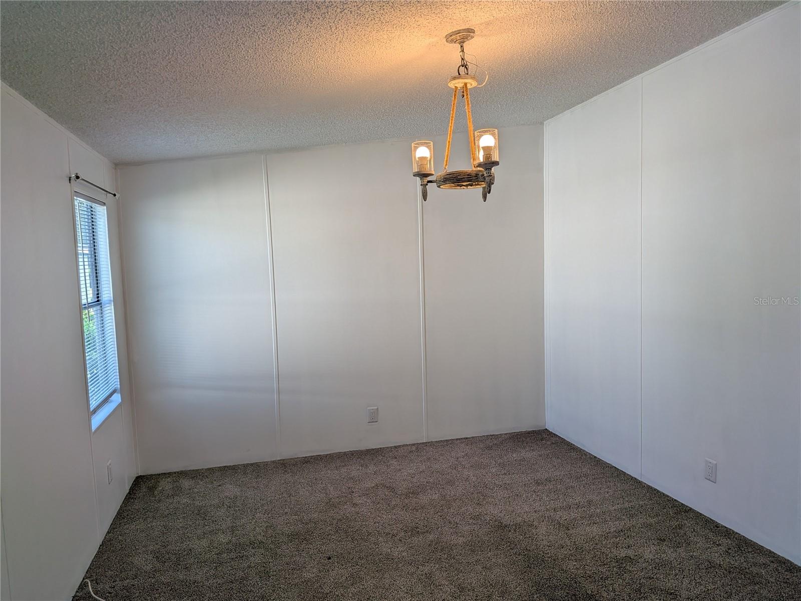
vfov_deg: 56.8
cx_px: 400
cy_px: 300
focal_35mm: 24
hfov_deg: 71.6
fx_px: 555
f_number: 1.7
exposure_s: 1/205
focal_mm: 4.53
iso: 28
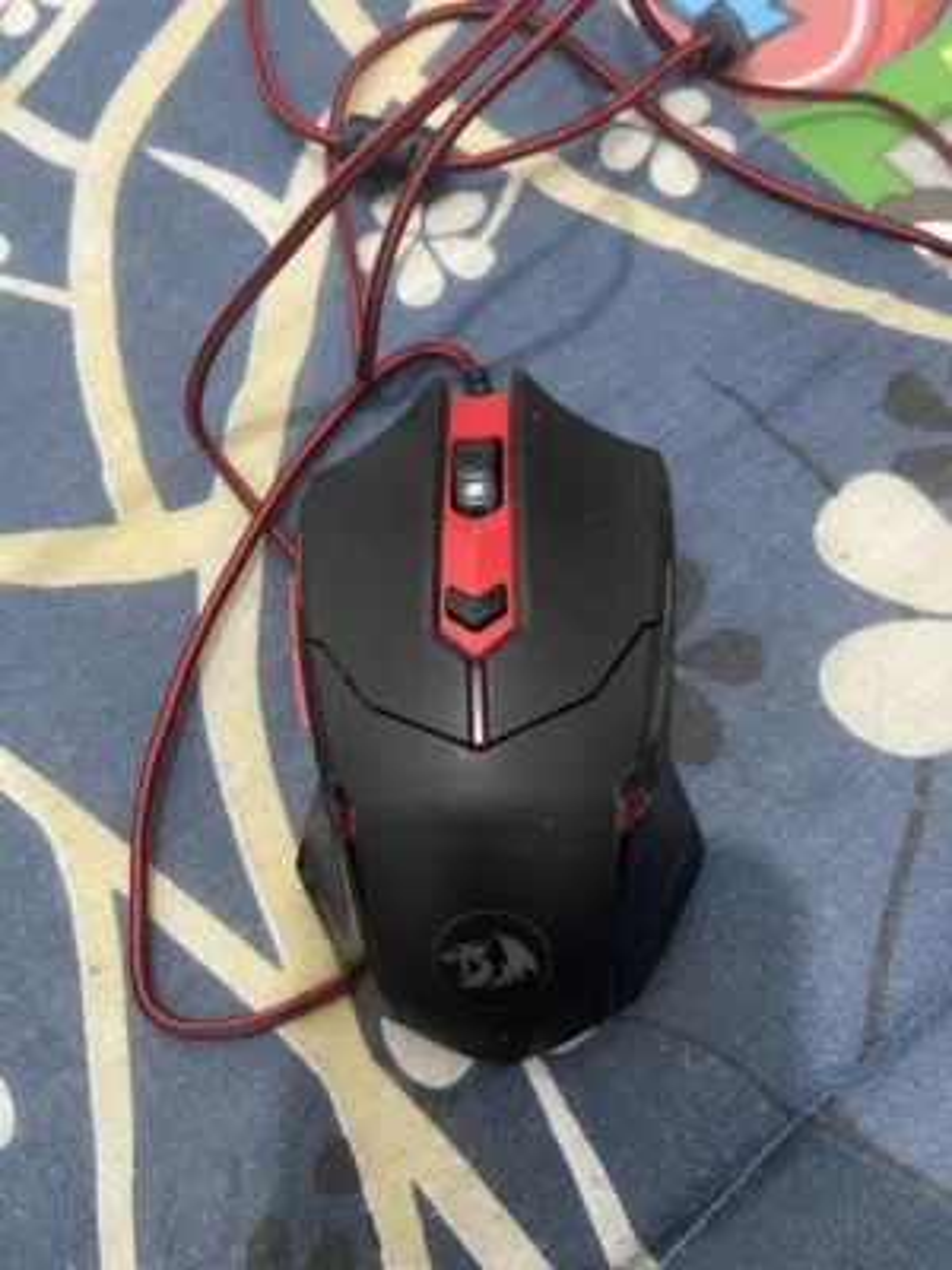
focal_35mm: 25
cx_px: 476
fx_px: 917
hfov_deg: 54.9
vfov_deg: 69.4
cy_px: 635
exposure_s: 1/33
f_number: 1.6
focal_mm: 5.1
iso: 640
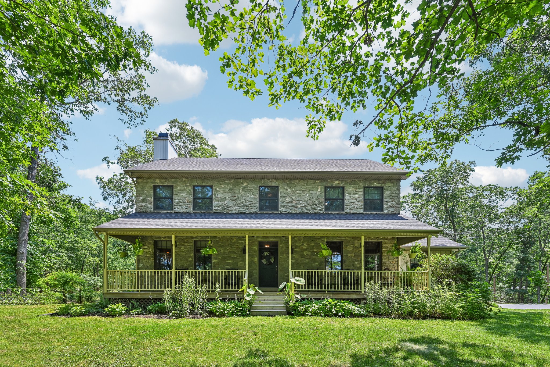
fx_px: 267
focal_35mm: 18
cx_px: 275
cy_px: 184
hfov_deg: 91.6
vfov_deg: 68.9
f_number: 8
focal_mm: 17.5
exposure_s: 1/320
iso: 800
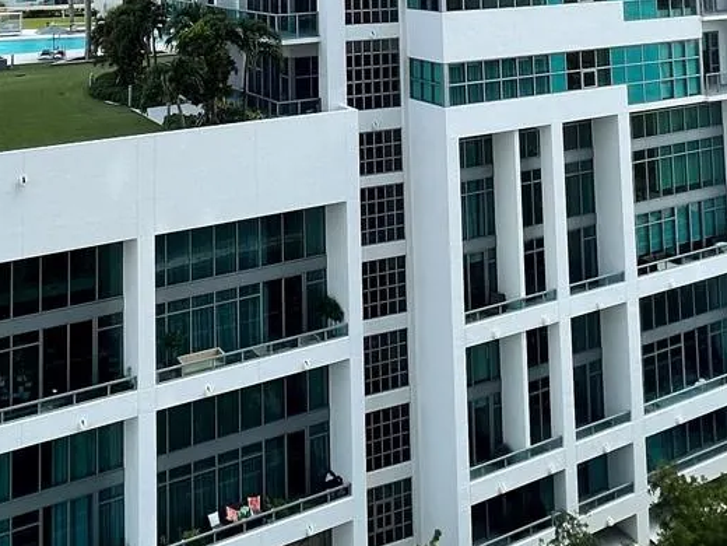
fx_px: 840
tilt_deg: +5.7
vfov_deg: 29.9
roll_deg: +1.3
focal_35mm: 40
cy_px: -134
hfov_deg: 46.6
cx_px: 305
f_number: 1.8
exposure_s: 1/1130
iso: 32
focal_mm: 1.57
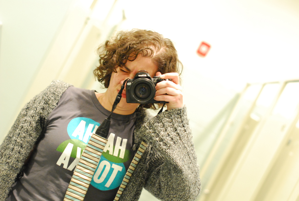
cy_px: 100
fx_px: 624
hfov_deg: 26.9
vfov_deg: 18.3
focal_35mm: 75
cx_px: 150
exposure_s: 1/25
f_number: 2.5
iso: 1600
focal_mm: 50
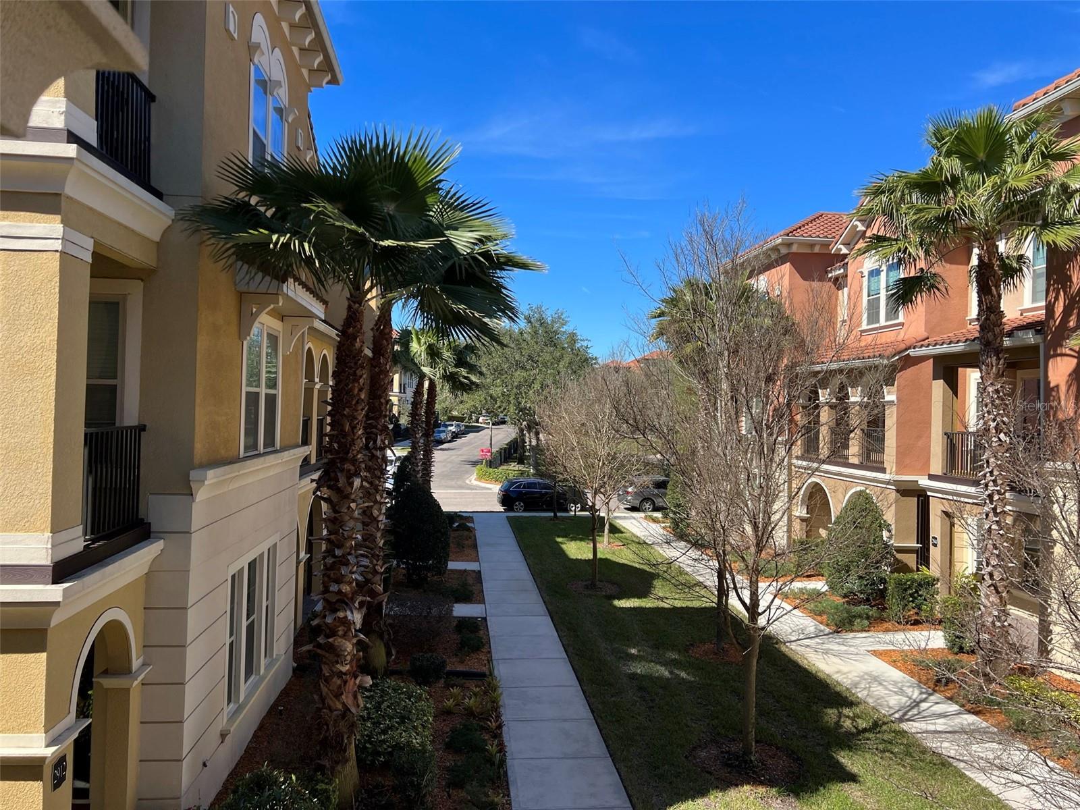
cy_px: 405
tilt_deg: +0.5
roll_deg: -0.7
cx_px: 540
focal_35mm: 26
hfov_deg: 67.3
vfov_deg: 53.1
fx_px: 811
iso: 50
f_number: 1.5
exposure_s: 1/2353
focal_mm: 5.7
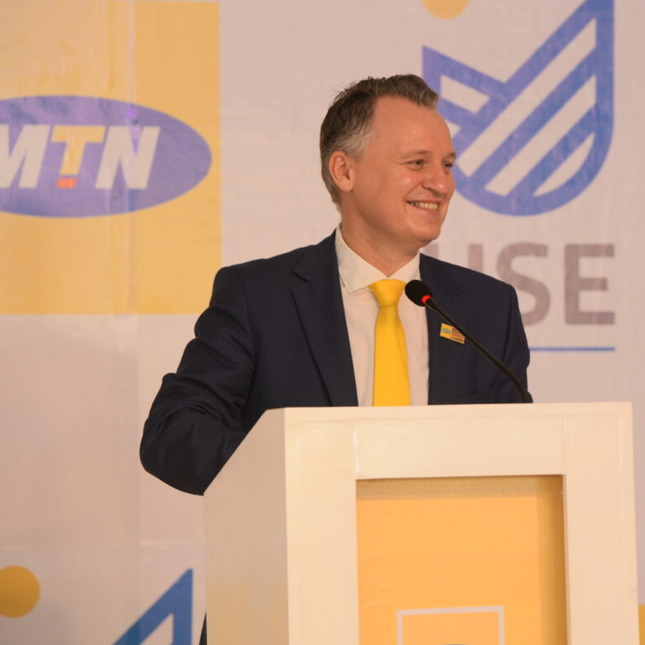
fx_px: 5397
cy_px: 323
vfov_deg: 6.8
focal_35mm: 256
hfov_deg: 6.8
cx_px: 423
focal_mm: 200
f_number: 5.6
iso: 500
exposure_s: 1/160
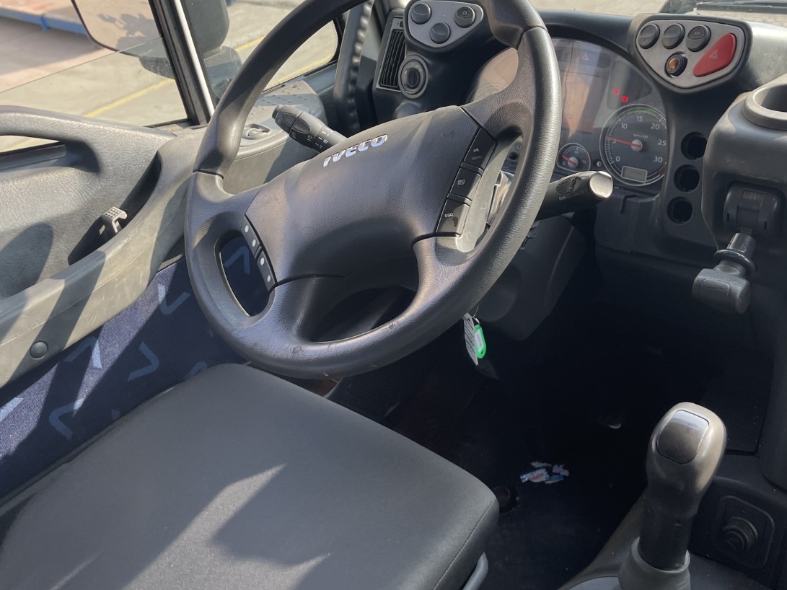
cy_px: 213
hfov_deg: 55.1
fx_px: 750
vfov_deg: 42.5
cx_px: 453
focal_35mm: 33
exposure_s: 1/335
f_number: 1.6
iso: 32
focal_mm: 5.1
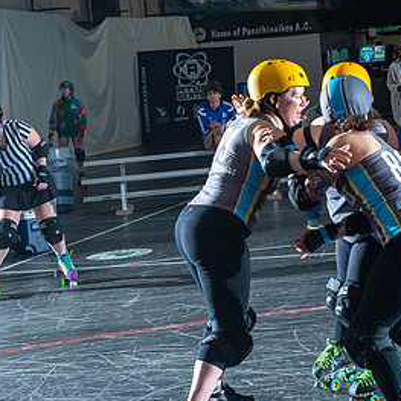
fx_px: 1337
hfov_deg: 16.8
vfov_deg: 17.0
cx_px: 375
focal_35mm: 102
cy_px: 98
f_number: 7.1
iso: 800
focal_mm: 50
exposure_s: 1/160
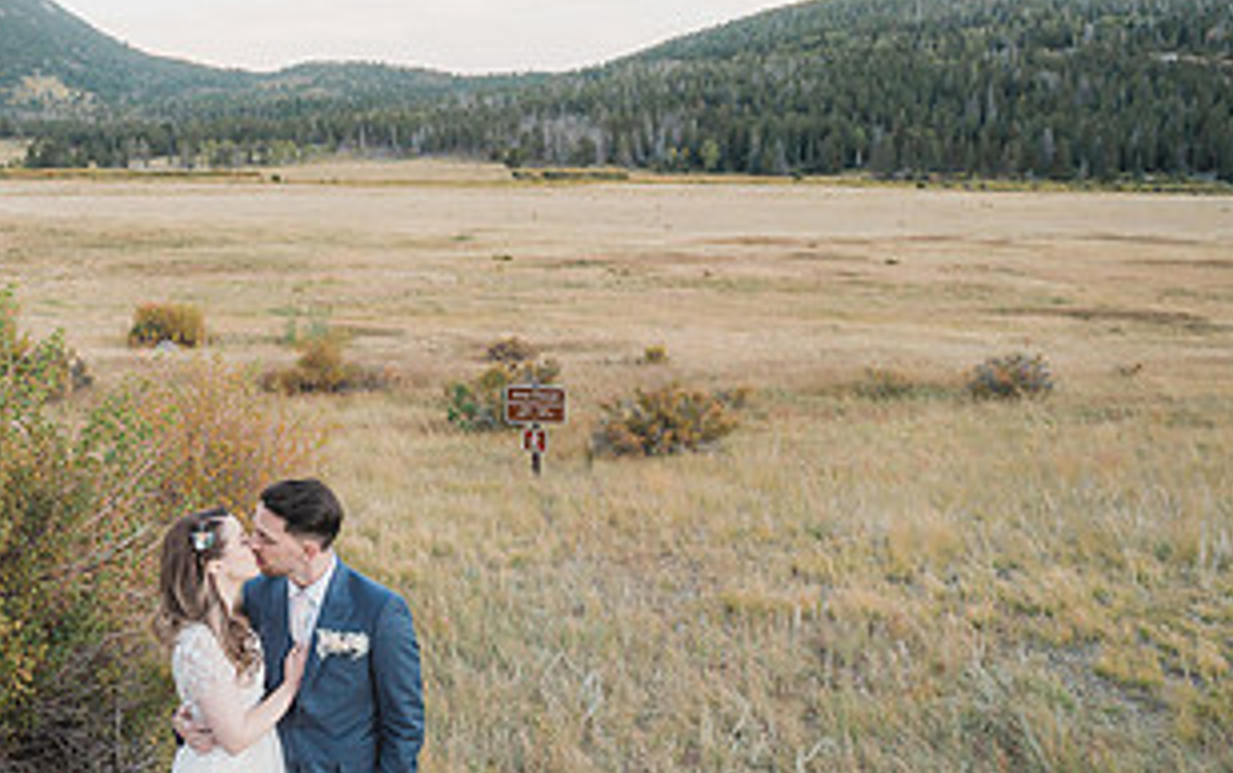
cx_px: 296
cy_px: 463
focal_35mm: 35
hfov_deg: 52.6
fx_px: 1177
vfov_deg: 36.2
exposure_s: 1/200
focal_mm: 18
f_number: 2.8
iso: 400
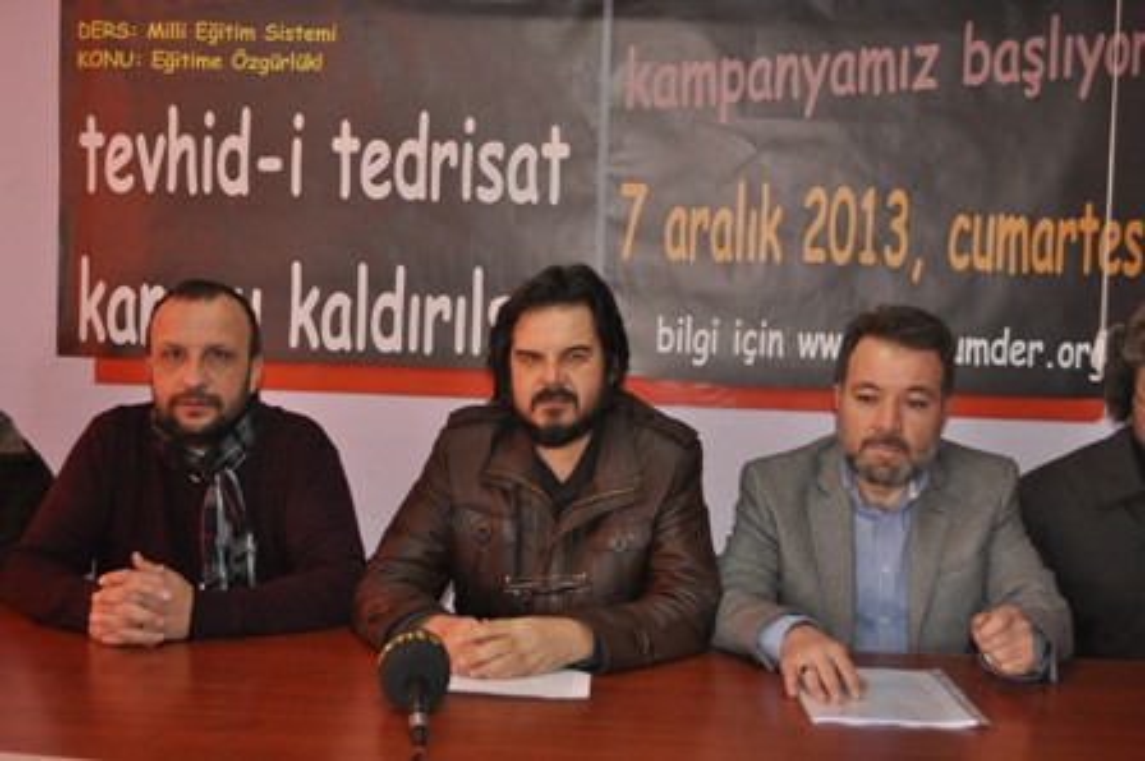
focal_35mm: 48
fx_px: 1525
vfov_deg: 28.0
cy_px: 380
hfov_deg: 41.1
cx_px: 572
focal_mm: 32
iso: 800
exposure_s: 1/60
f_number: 4.8
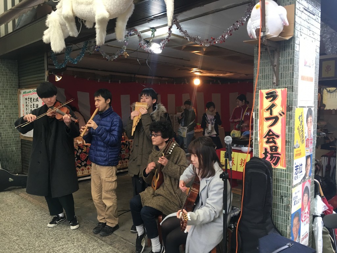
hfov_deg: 61.7
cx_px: 168
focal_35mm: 29
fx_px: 282
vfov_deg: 48.2
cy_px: 126
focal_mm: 4.15
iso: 32
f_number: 2.2
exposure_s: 1/15
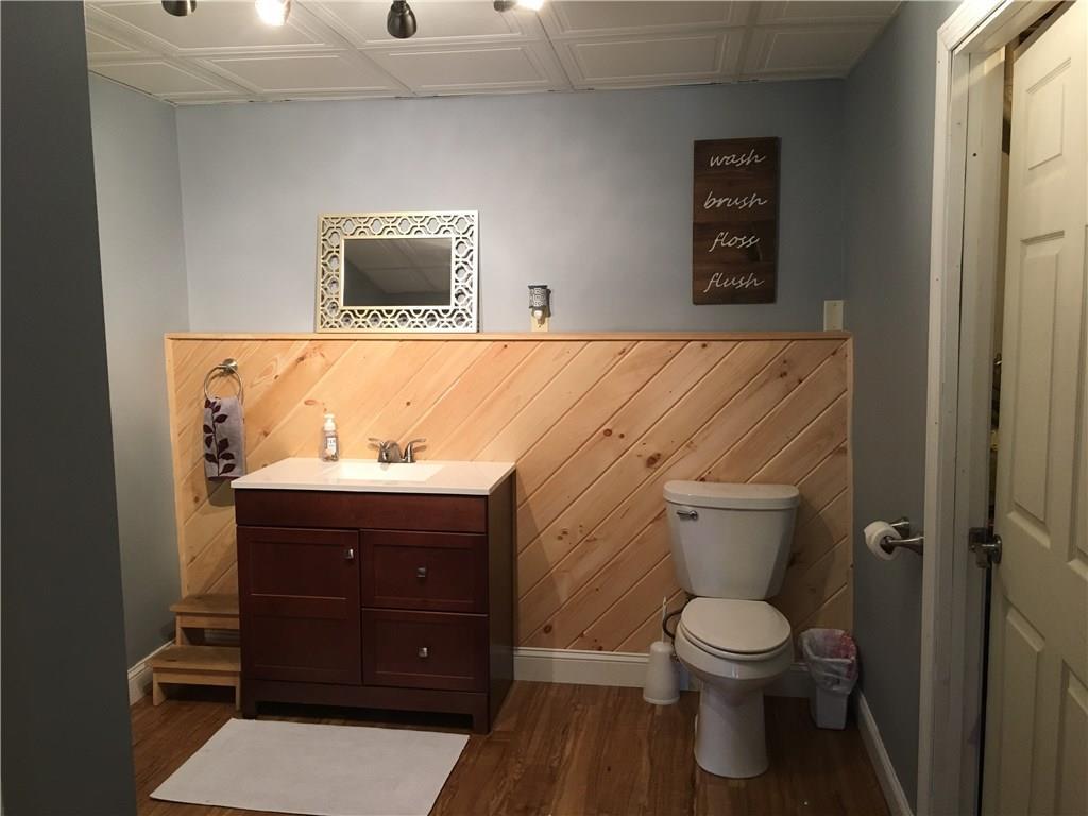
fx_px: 911
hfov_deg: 61.7
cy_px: 408
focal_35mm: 29
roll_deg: +0.0
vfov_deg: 48.2
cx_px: 544
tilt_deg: -5.6
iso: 100
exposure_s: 1/30
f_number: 2.2
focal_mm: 4.15
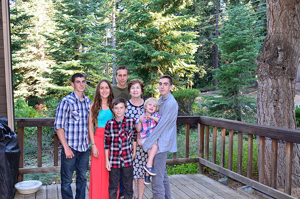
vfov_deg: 36.7
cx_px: 150
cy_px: 100
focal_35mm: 36
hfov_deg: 53.2
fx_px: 299
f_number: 7.1
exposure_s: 1/60
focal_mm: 24
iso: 800
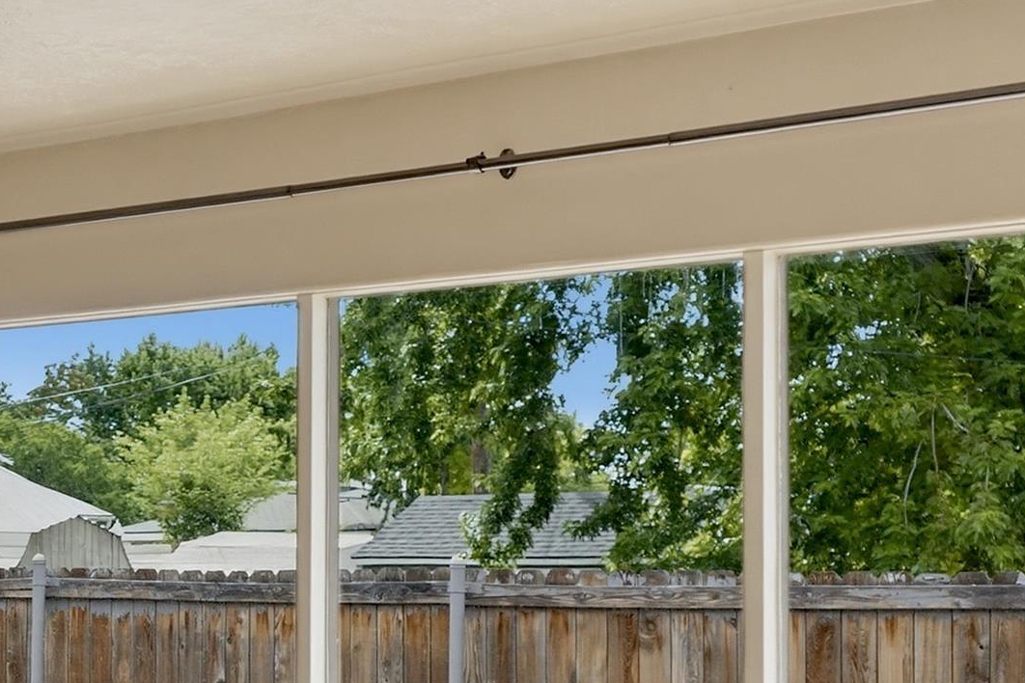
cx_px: 4
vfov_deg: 16.4
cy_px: 743
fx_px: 2306
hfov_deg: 24.0
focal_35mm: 81
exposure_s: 1/25
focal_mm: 28
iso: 1000
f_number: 4
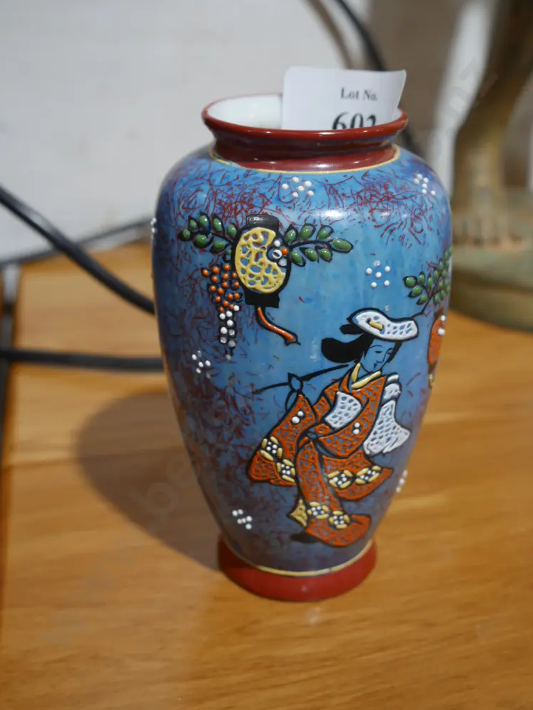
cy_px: 357
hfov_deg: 32.2
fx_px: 924
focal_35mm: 45
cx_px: 268
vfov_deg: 42.1
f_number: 5
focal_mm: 22
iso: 640
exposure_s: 1/60
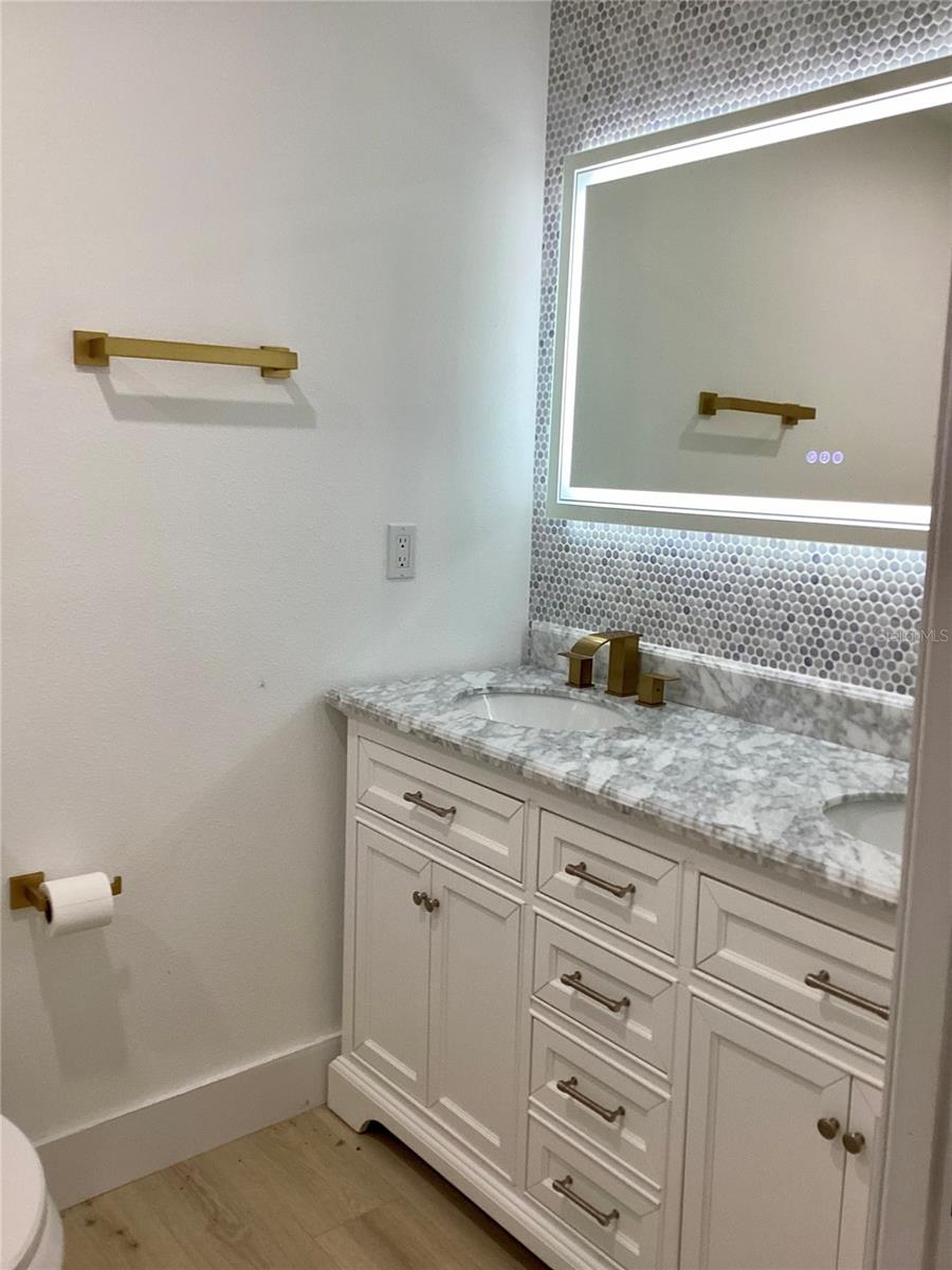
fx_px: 1137
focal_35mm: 31
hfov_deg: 45.4
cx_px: 476
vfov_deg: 58.4
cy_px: 635
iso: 50
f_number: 2.4
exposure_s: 1/60
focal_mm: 3.3
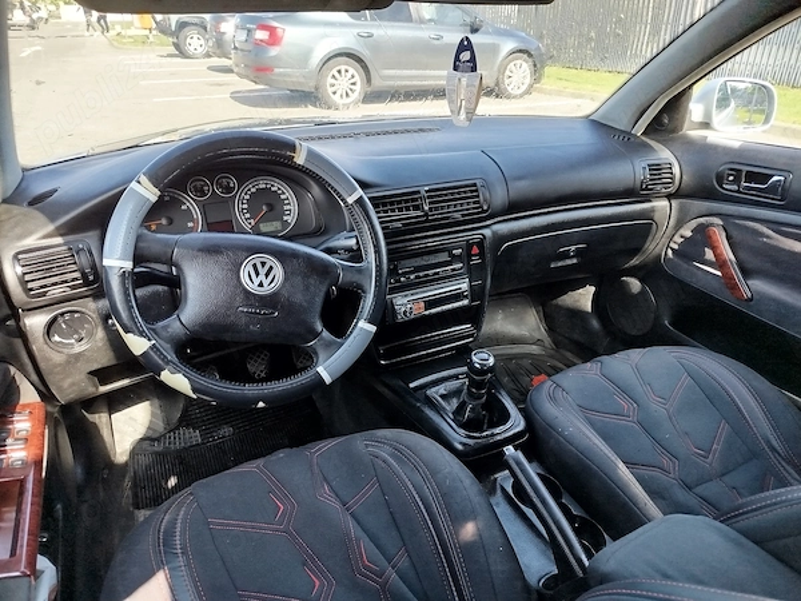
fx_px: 555
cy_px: 300
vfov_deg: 56.8
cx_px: 400
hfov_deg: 71.6
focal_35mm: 24
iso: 50
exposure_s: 1/100
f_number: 1.7
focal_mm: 5.31
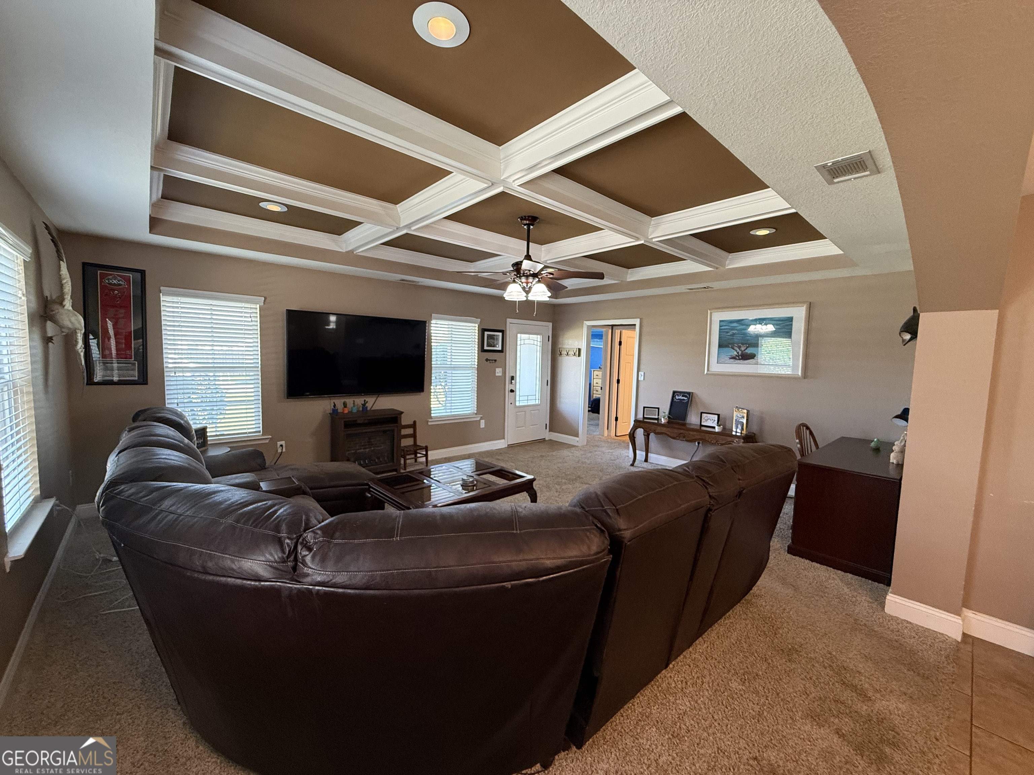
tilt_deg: -4.6
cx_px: 517
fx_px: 418
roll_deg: -1.7
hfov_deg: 102.1
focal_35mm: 14
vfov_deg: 85.7
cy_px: 388
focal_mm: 2.22
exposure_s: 1/60
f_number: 2.2
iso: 320
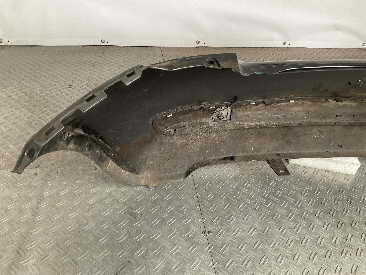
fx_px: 307
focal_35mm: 29
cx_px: 183
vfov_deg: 48.2
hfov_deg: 61.7
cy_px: 138
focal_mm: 3
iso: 100
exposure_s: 1/50
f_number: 1.8
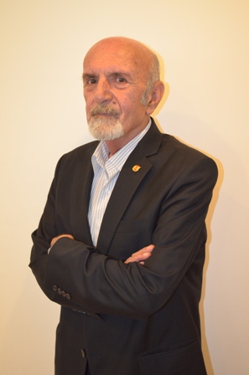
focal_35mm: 42
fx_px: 437
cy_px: 188
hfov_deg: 31.8
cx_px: 124
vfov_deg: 46.5
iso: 2500
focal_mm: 28
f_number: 4.5
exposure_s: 1/60
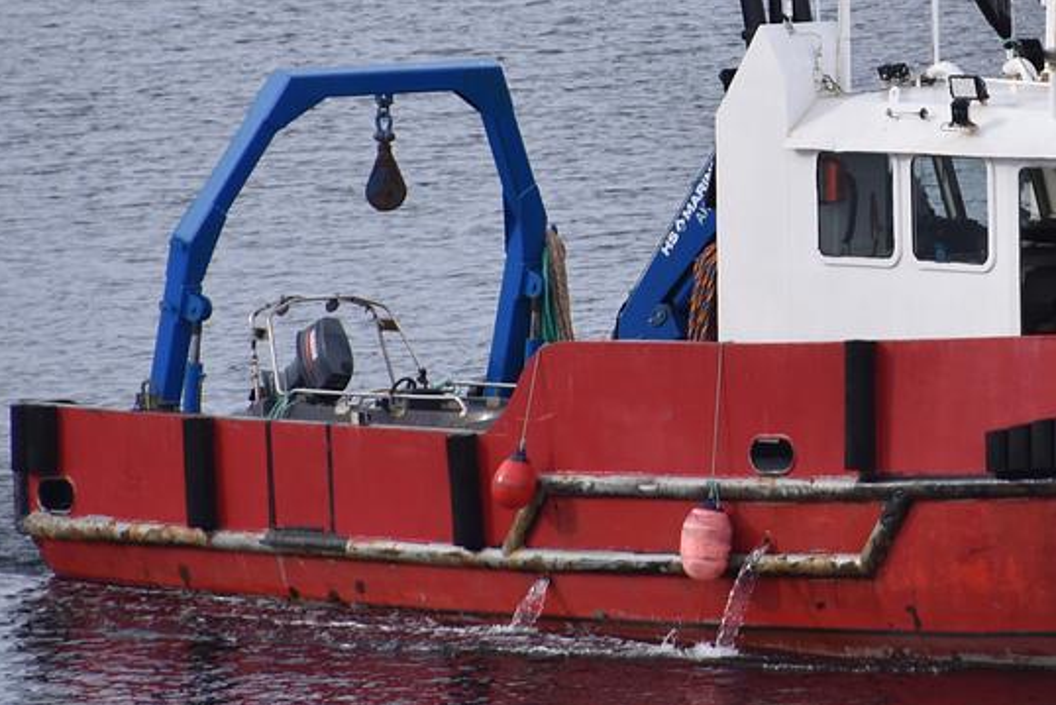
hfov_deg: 2.6
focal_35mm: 785
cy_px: -29
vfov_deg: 1.8
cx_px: 934
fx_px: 23031
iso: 200
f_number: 6.3
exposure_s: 1/640
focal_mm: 220
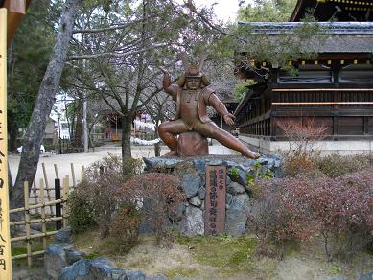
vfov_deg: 44.2
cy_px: 140
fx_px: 345
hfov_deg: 56.8
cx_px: 186
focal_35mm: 32
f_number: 2.9
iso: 100
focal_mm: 5.7
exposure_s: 1/160
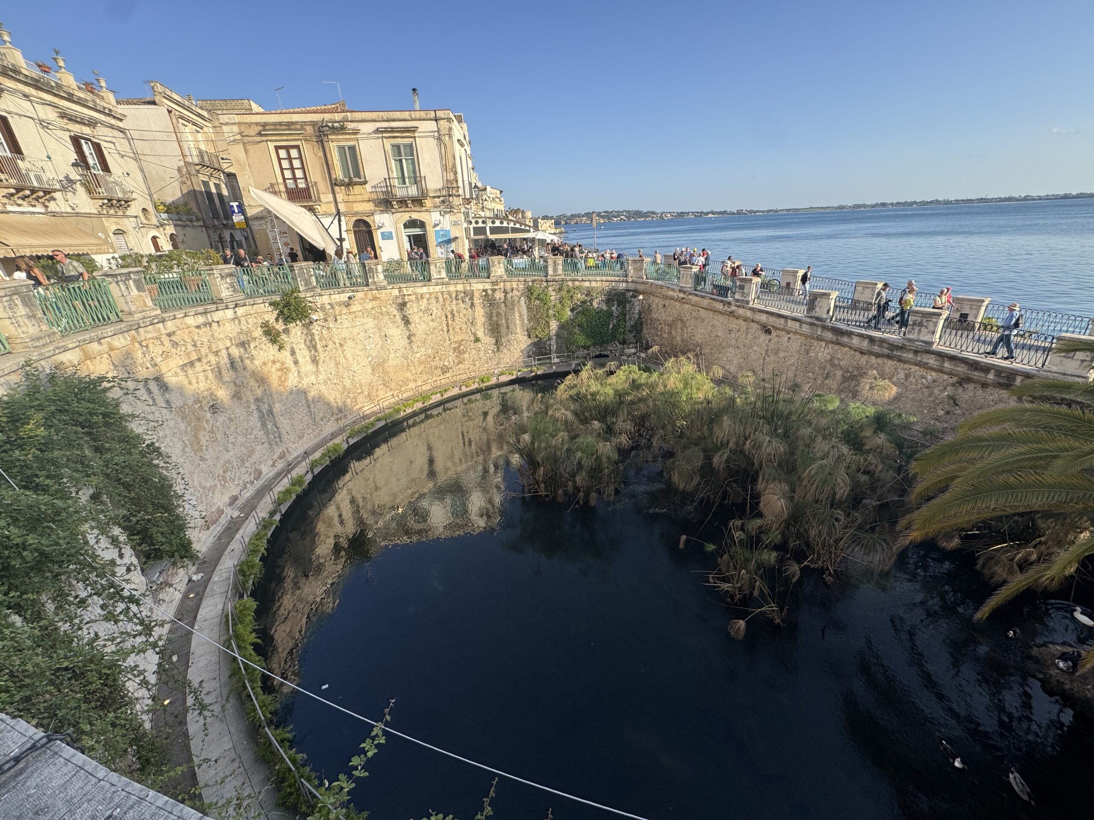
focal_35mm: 14
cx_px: 547
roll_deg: +3.7
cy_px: 410
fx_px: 442
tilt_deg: -22.9
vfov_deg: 85.7
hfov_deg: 102.1
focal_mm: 2.22
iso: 40
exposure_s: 1/804
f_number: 2.2
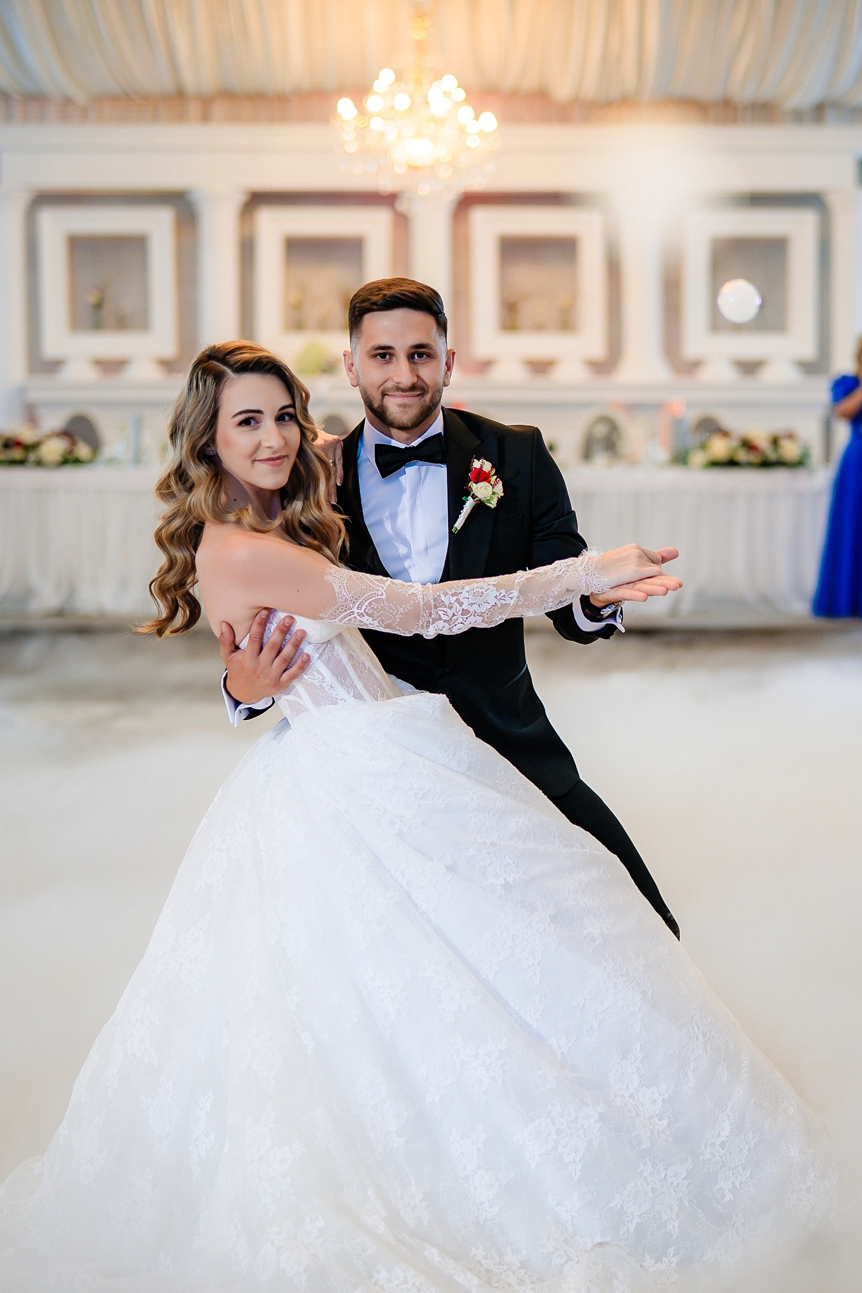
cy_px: 639
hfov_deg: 26.5
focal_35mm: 51
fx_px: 1832
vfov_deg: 38.9
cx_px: 434
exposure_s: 1/400
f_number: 1.4
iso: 250
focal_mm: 50
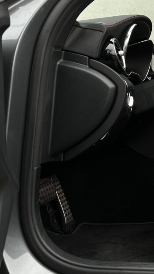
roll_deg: +0.0
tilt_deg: -0.1
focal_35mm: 43
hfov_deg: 24.4
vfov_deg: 47.1
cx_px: 197
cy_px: 107
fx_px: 312
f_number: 1.78
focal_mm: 6.86
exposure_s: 1/349
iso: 80
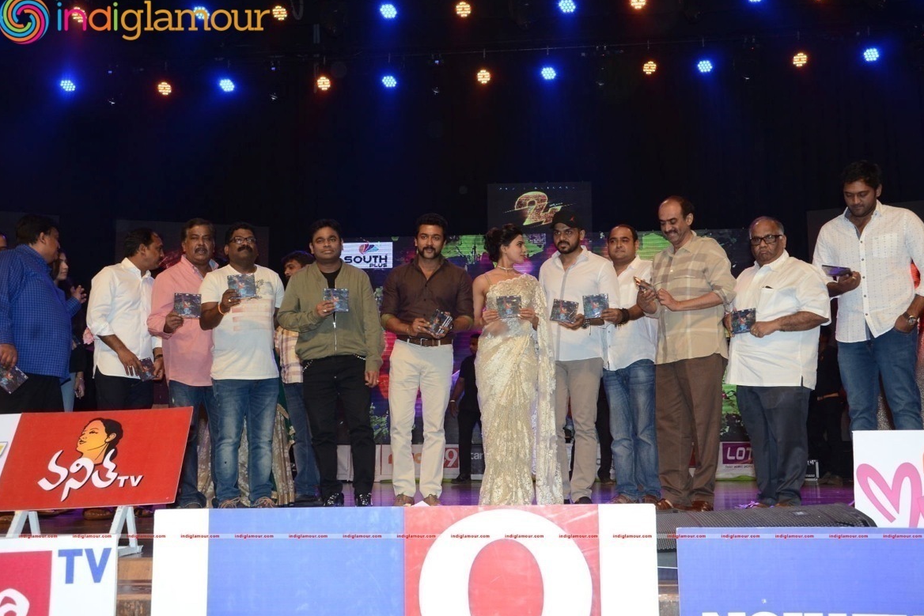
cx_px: 470
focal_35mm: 40
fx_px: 1027
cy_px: 305
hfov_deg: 48.5
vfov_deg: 33.4
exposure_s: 1/125
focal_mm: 26
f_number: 5.6
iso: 1000
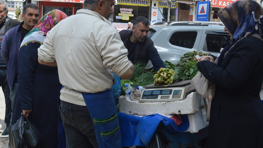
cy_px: 77
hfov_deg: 44.9
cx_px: 121
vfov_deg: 26.2
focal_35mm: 46
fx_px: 318
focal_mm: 25
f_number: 6.3
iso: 100
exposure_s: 1/160
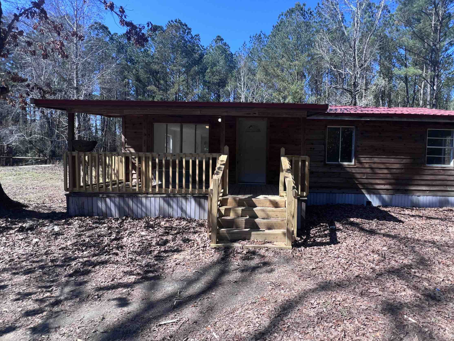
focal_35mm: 18
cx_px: 255
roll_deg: -1.4
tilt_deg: -2.7
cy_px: 170
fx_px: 236
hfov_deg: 87.3
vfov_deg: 71.6
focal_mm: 1.57
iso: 25
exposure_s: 1/582
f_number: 1.8
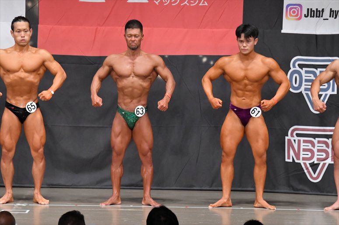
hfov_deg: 9.5
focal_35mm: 217
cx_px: 170
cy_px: 112
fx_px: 2042
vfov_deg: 6.3
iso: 6400
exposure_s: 1/400
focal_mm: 145
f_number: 5.6
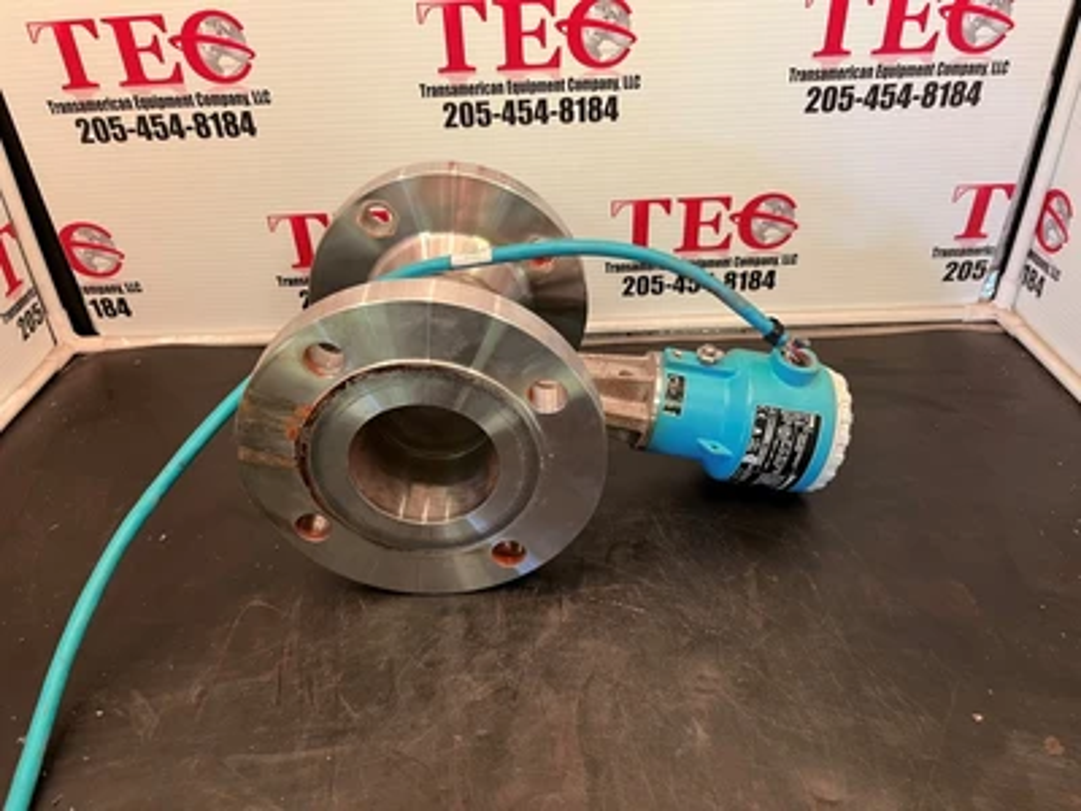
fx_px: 812
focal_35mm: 26
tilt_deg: -34.9
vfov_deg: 53.1
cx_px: 540
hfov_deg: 67.3
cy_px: 406
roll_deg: +1.9
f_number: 1.6
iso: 250
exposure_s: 1/59
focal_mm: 5.1
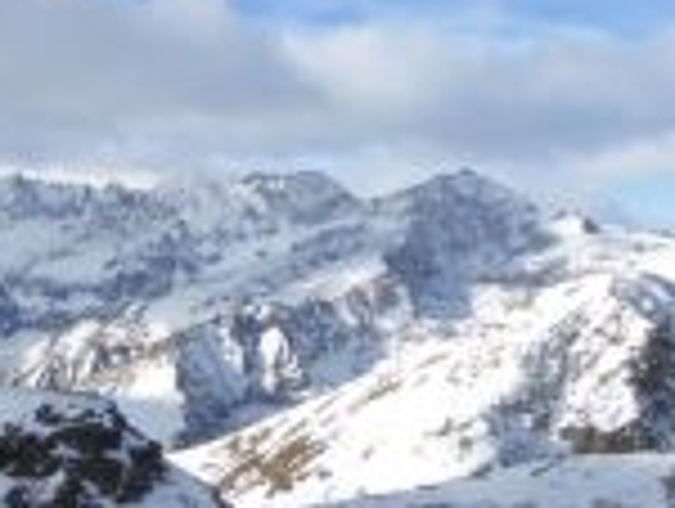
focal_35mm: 71
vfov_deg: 19.7
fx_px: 1387
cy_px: 584
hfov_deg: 24.6
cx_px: -146
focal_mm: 4.3
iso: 100
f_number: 3.3
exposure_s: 1/1000
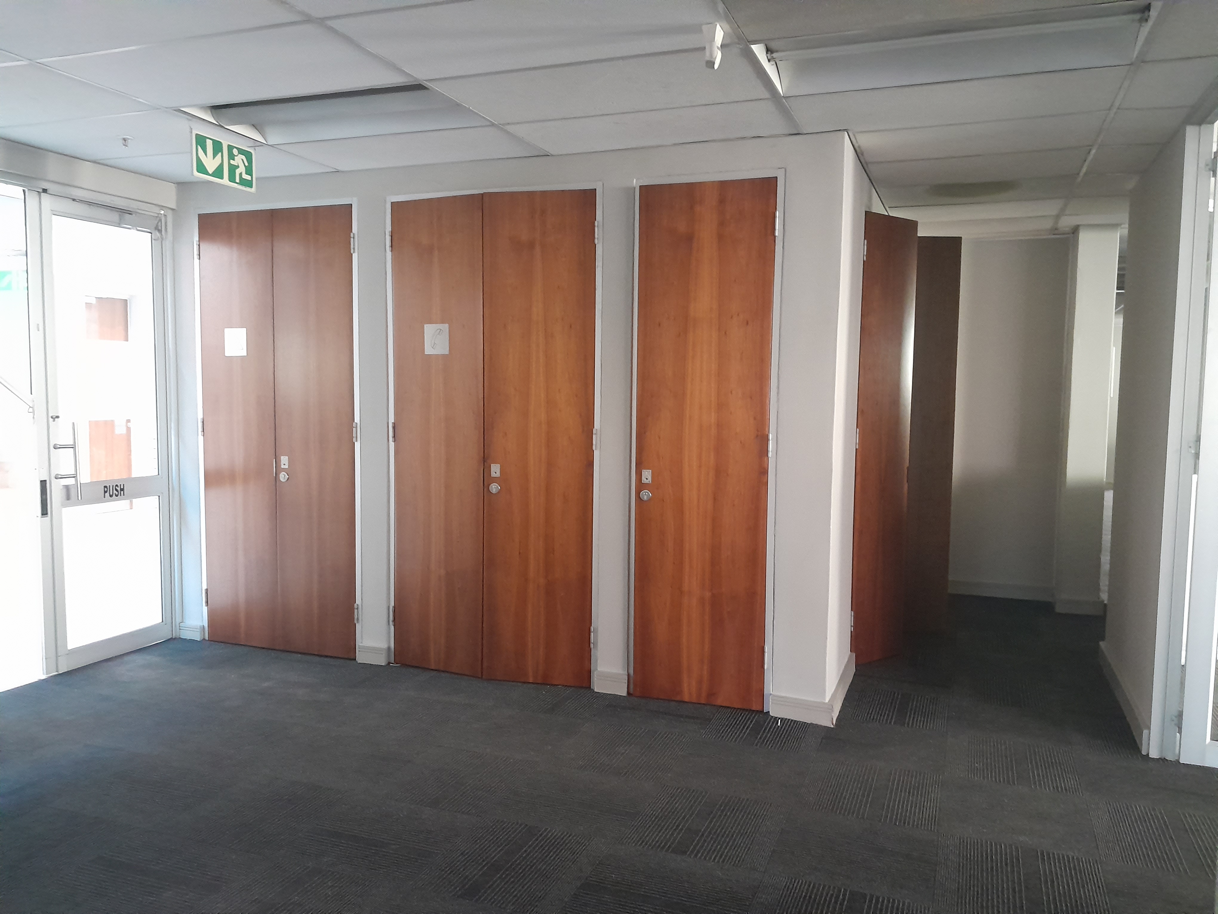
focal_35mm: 27
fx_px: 950
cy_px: 457
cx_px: 609
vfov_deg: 51.4
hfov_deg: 65.3
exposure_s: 1/20
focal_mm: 4
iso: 1000
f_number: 1.8
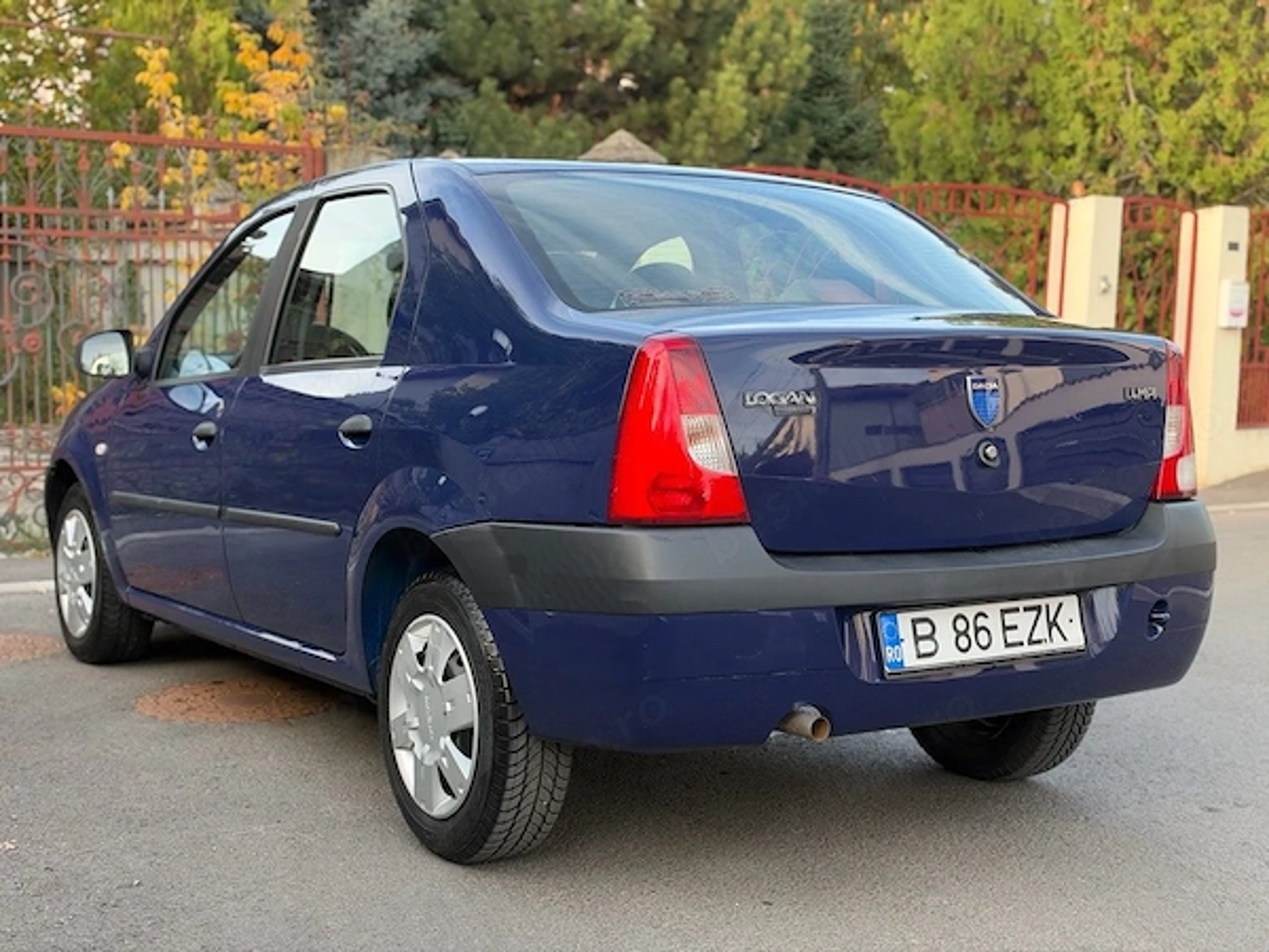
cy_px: 476
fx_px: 1760
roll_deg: -0.7
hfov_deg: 39.7
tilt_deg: -5.5
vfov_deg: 30.3
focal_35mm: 48
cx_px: 634
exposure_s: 1/212
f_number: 1.8
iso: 64
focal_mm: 6.93
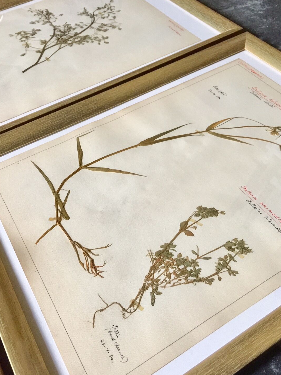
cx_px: 144
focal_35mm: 33
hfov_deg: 43.0
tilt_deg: -49.1
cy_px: 200
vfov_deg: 55.3
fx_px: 357
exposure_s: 1/17
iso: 125
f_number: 2.2
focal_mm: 4.15
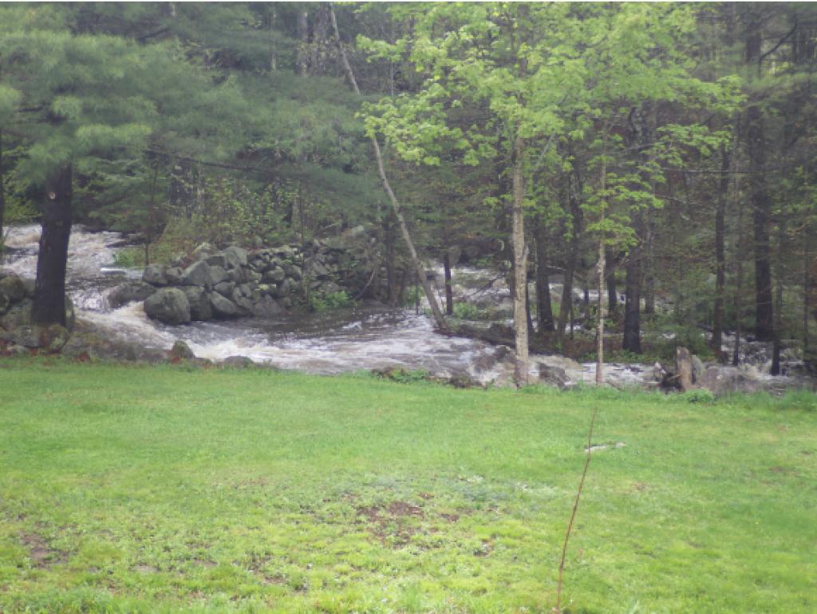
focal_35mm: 66
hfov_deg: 29.4
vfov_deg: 22.3
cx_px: 408
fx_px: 1558
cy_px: 307
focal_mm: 11.8
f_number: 3.8
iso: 125
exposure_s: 1/160
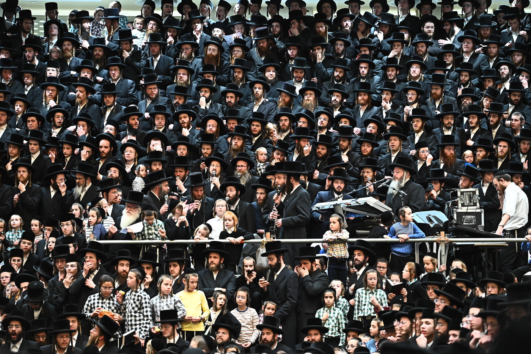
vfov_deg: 11.0
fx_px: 1843
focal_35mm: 125
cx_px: 266
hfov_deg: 16.4
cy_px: 177
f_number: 3.5
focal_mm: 125
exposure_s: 1/160
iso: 2000
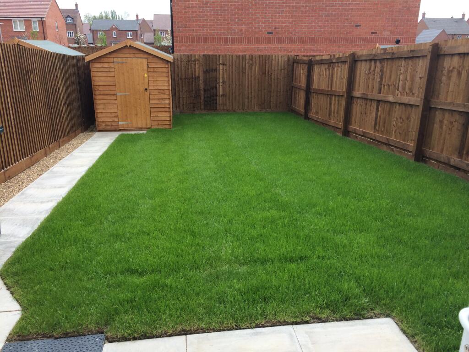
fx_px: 393
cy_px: 176
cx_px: 234
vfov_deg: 48.2
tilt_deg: -18.4
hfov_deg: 61.7
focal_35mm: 29
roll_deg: +0.0
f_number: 2.2
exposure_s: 1/789
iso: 32
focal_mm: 4.15
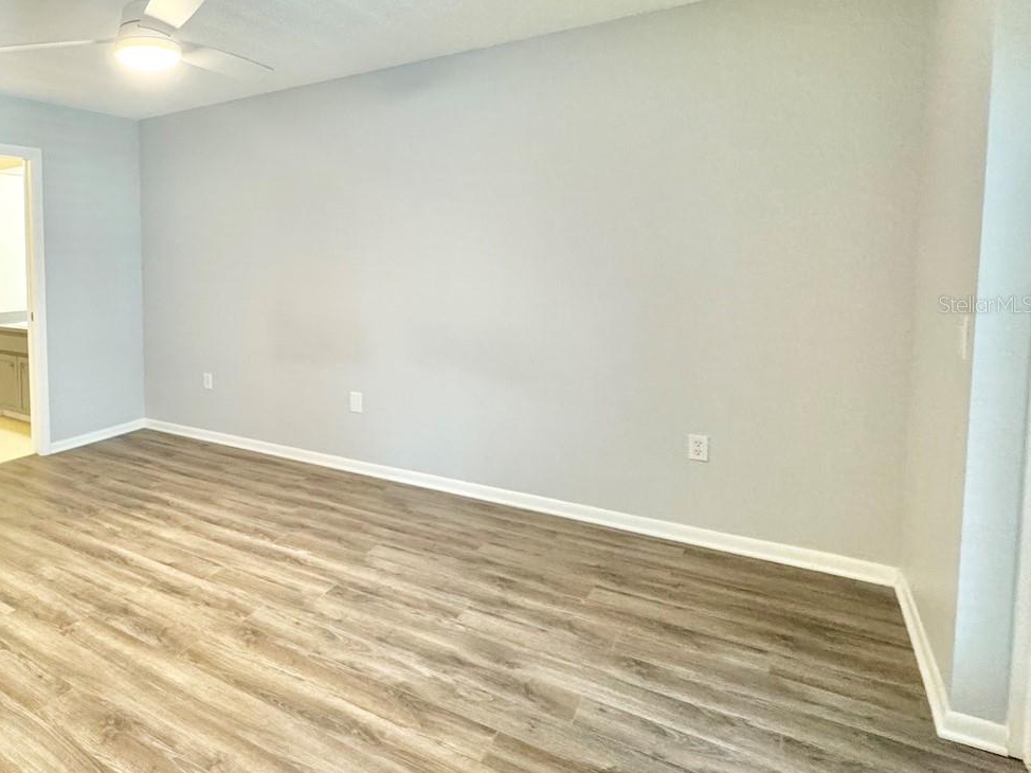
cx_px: 192
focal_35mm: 23
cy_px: 304
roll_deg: +1.1
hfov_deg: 66.4
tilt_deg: -4.2
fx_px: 685
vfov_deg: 58.3
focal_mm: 2.22
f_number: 2.2
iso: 400
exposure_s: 1/60
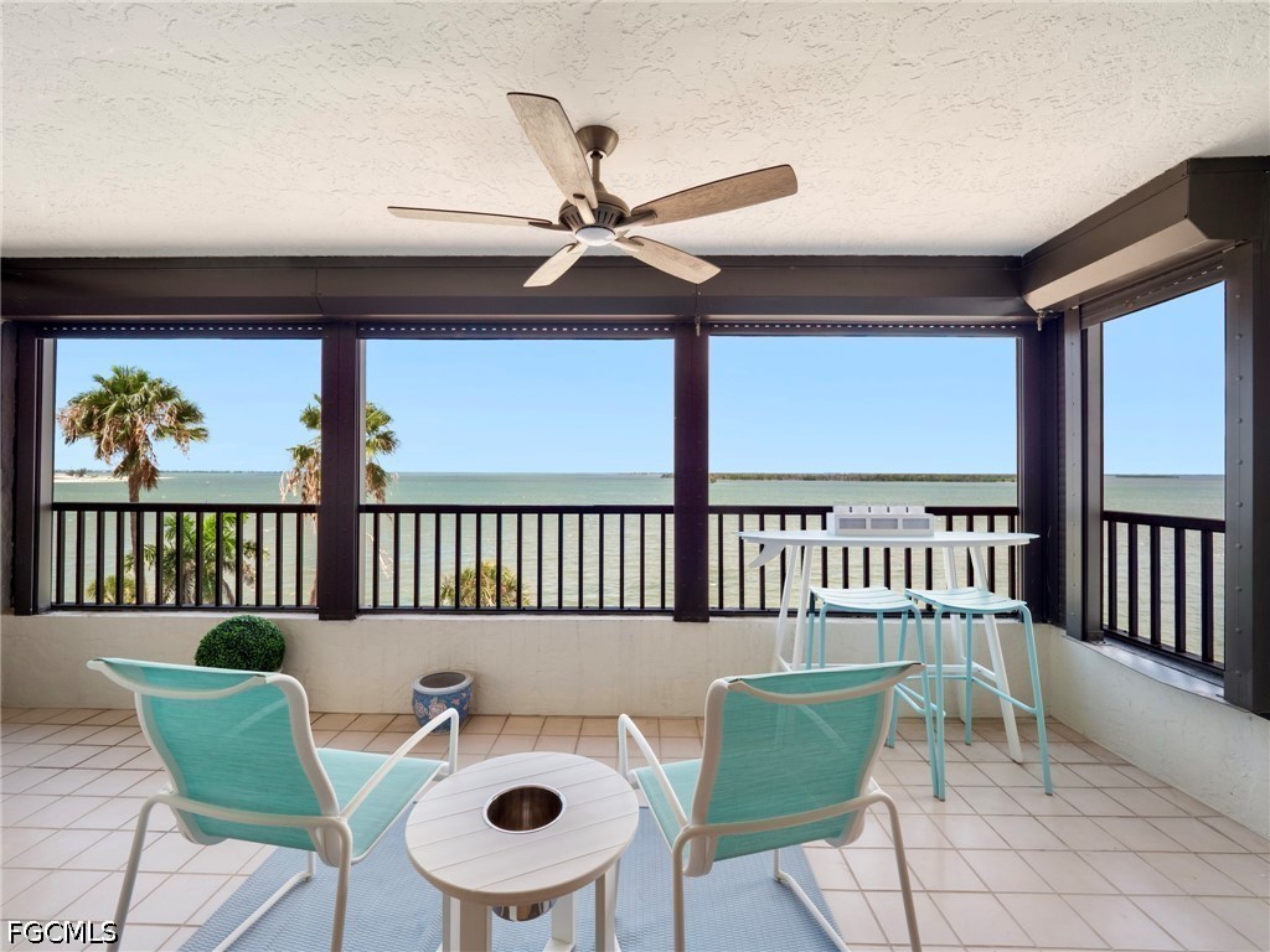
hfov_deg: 102.1
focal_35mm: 14
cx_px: 635
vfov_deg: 85.7
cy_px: 476
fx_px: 514
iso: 200
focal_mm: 7
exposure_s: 1/25
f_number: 7.1
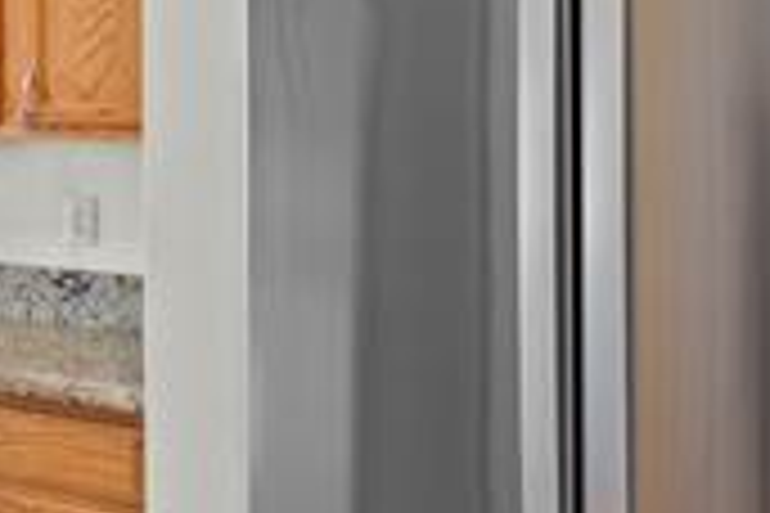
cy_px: 81
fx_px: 1283
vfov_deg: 22.2
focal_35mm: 60
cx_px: -297
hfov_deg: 26.7
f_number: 9
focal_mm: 16
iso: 640
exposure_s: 1/10
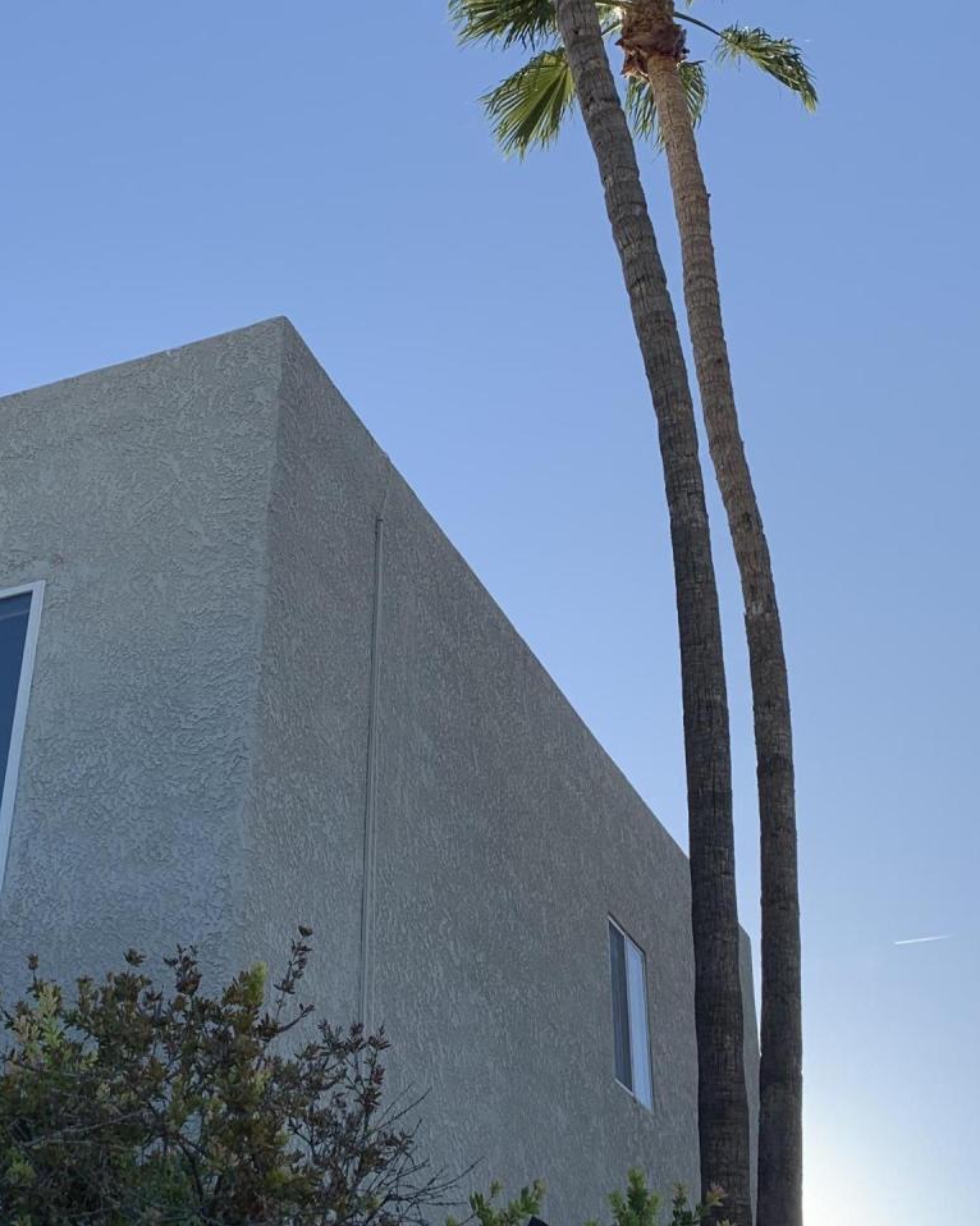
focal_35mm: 53
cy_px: 705
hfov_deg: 28.5
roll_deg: -2.3
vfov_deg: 35.3
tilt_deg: +30.5
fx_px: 1922
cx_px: 363
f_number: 1.8
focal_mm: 4.25
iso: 25
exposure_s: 1/1406
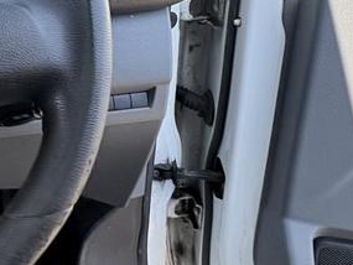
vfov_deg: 32.6
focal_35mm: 44
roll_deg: -2.1
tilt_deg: -31.0
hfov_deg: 36.2
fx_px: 449
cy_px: 89
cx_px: -38
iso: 125
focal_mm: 2.22
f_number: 2.2
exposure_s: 1/139
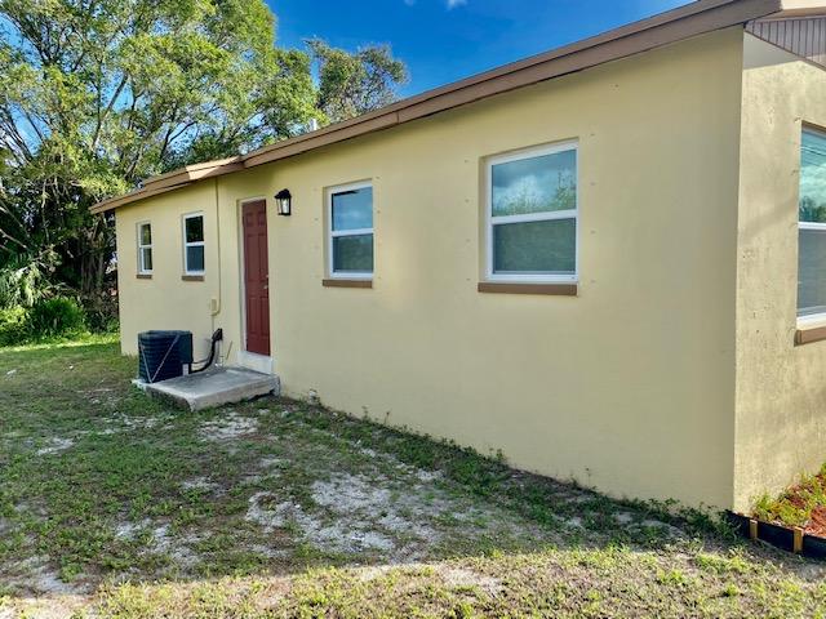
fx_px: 620
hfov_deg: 67.3
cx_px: 413
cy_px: 310
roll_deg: -2.0
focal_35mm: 26
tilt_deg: -0.6
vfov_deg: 53.1
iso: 32
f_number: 1.8
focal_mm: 4.25
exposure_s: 1/1245
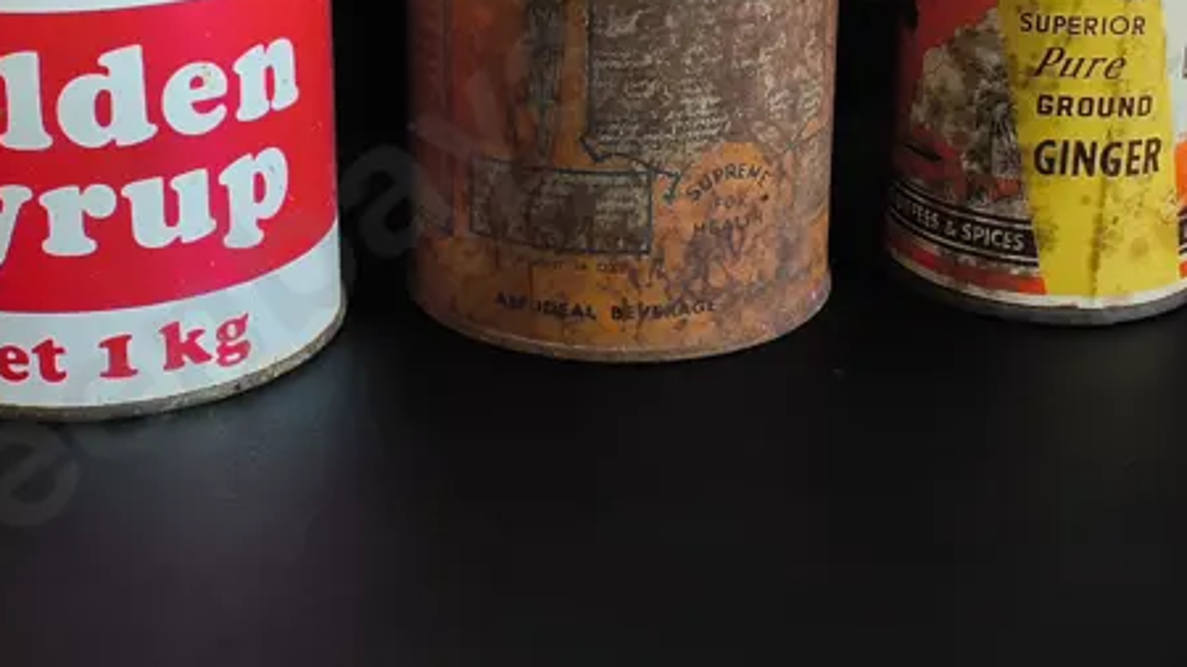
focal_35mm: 67
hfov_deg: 31.4
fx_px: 2109
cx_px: 491
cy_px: 121
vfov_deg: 17.8
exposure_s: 1/221
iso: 32
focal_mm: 2.87
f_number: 2
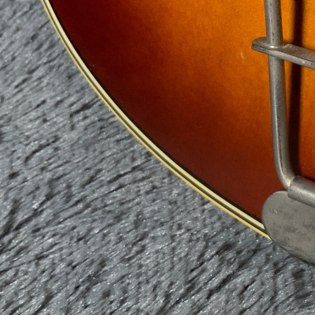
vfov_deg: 21.5
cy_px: 44
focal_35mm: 79
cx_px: 414
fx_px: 813
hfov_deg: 20.0
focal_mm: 3
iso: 64
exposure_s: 1/104
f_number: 1.8
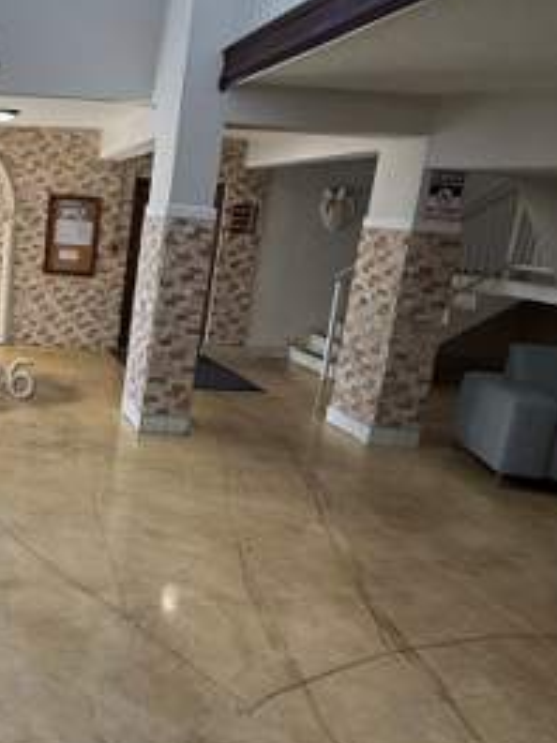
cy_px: 380
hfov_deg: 36.4
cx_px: -31
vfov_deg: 54.0
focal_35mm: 34
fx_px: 729
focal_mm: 2.22
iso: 100
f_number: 2.2
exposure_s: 1/120
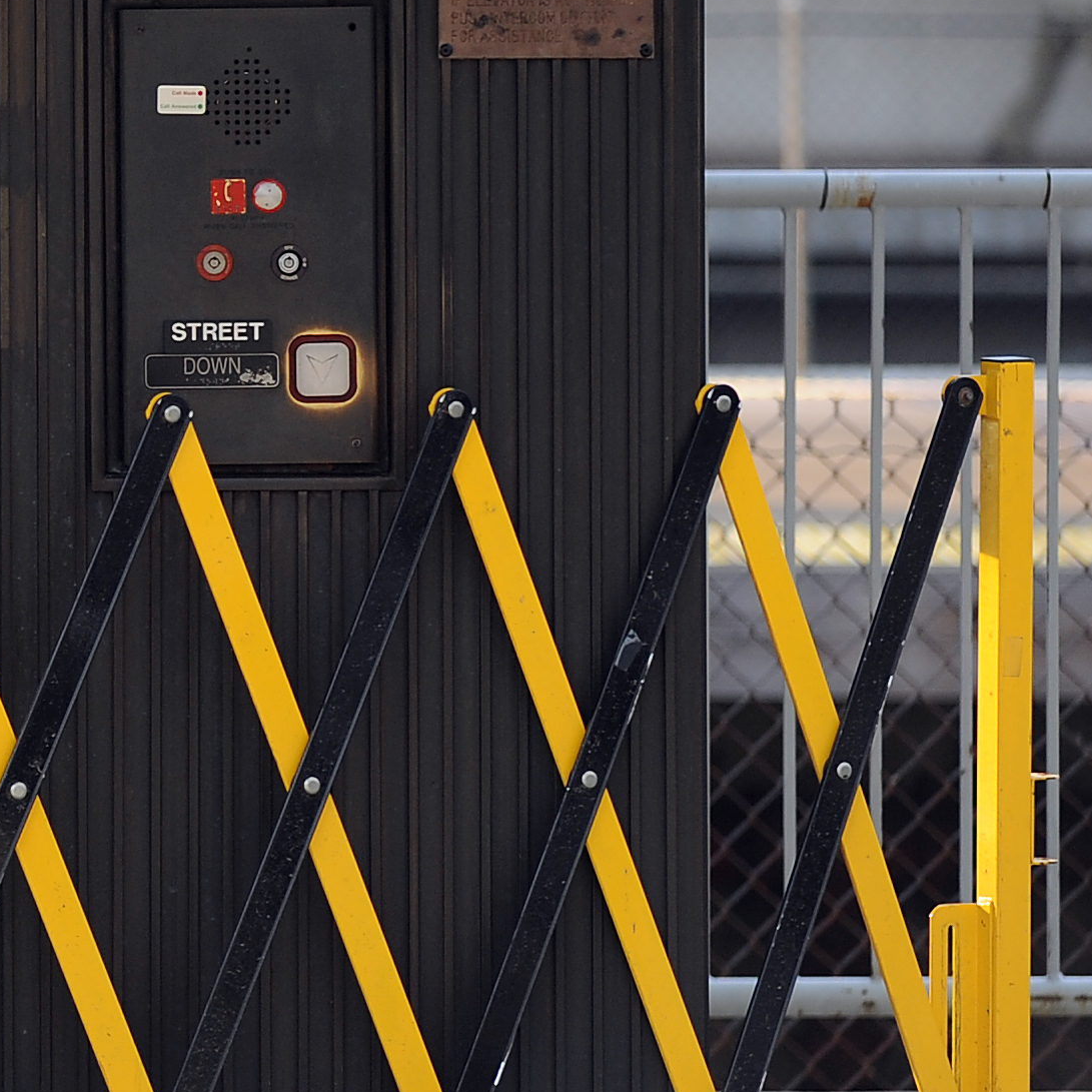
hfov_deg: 5.0
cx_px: -639
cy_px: 257
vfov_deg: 5.0
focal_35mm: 348
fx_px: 12420
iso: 320
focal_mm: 105
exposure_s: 1/1000
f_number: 2.8
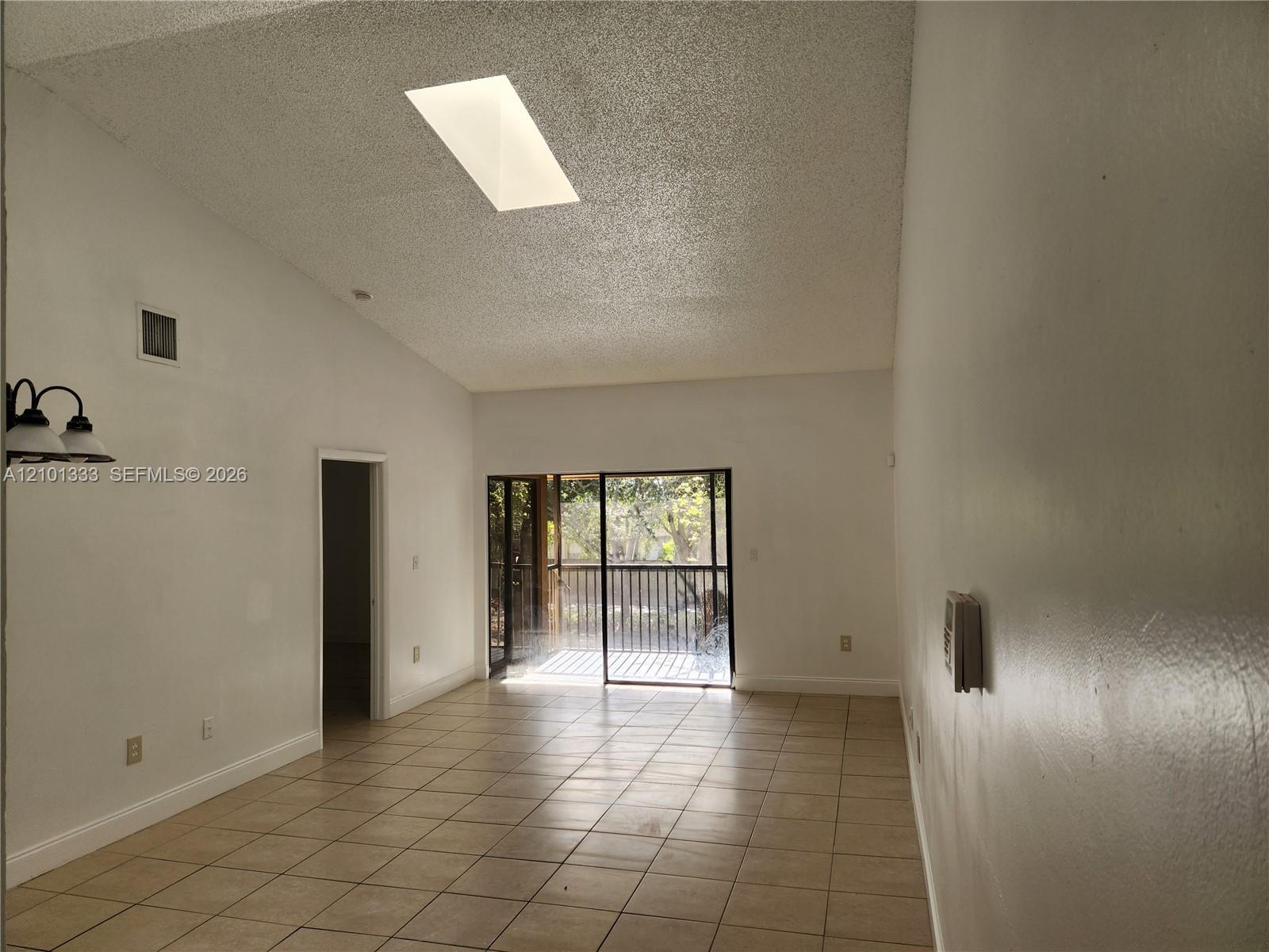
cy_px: 476
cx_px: 634
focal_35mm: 23
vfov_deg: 58.9
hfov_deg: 73.9
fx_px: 843
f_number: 1.8
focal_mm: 5.4
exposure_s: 1/180
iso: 50
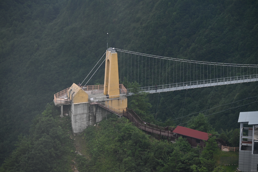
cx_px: 129
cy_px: 86
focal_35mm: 141
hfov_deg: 14.5
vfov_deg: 9.7
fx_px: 1011
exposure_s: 1/125
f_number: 5.6
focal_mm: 94
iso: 100
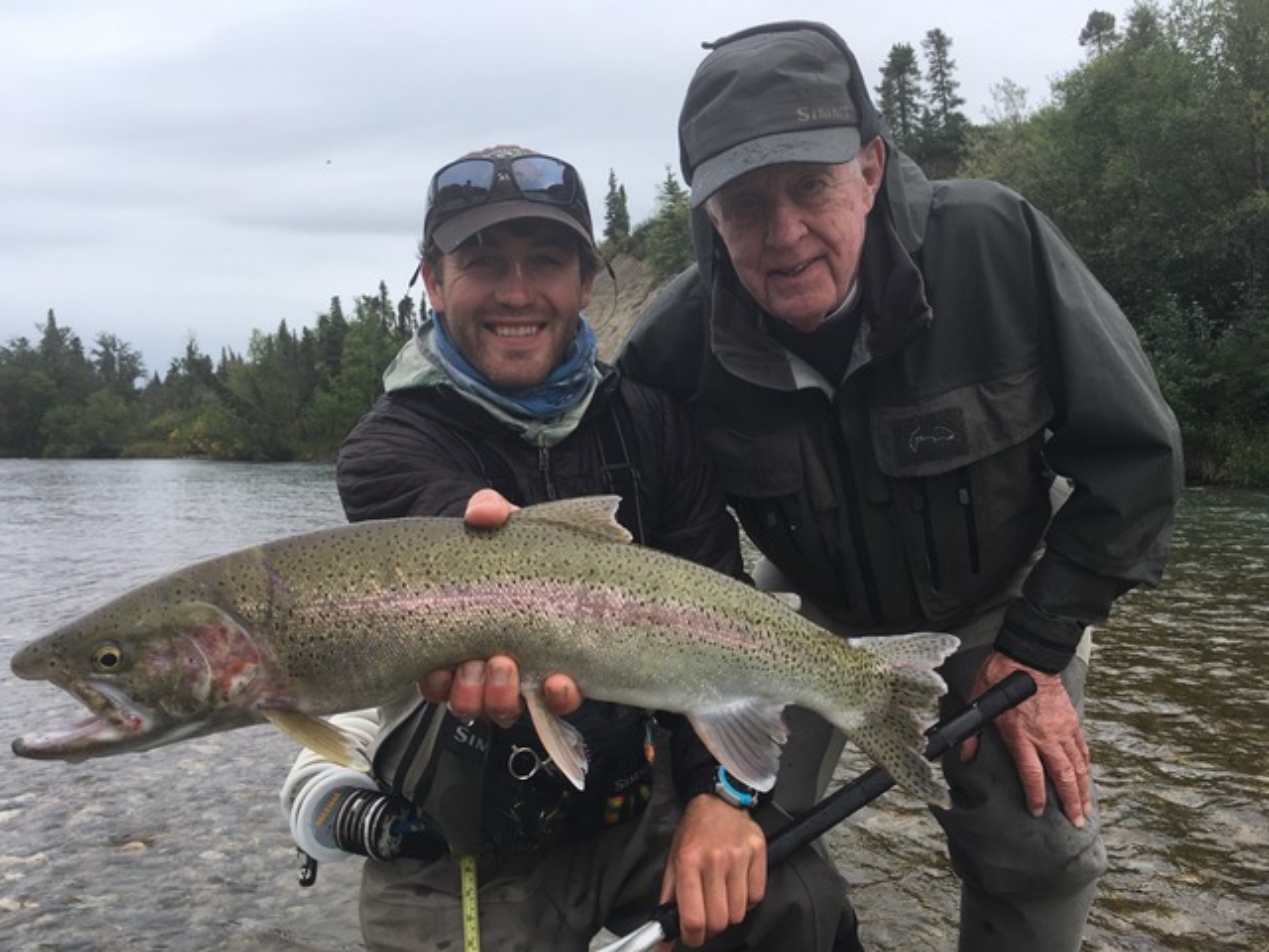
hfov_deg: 61.7
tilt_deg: -3.1
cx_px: 634
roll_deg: +0.2
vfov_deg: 48.2
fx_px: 1063
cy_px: 476
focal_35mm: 29
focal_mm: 4.15
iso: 25
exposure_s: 1/725
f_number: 2.2
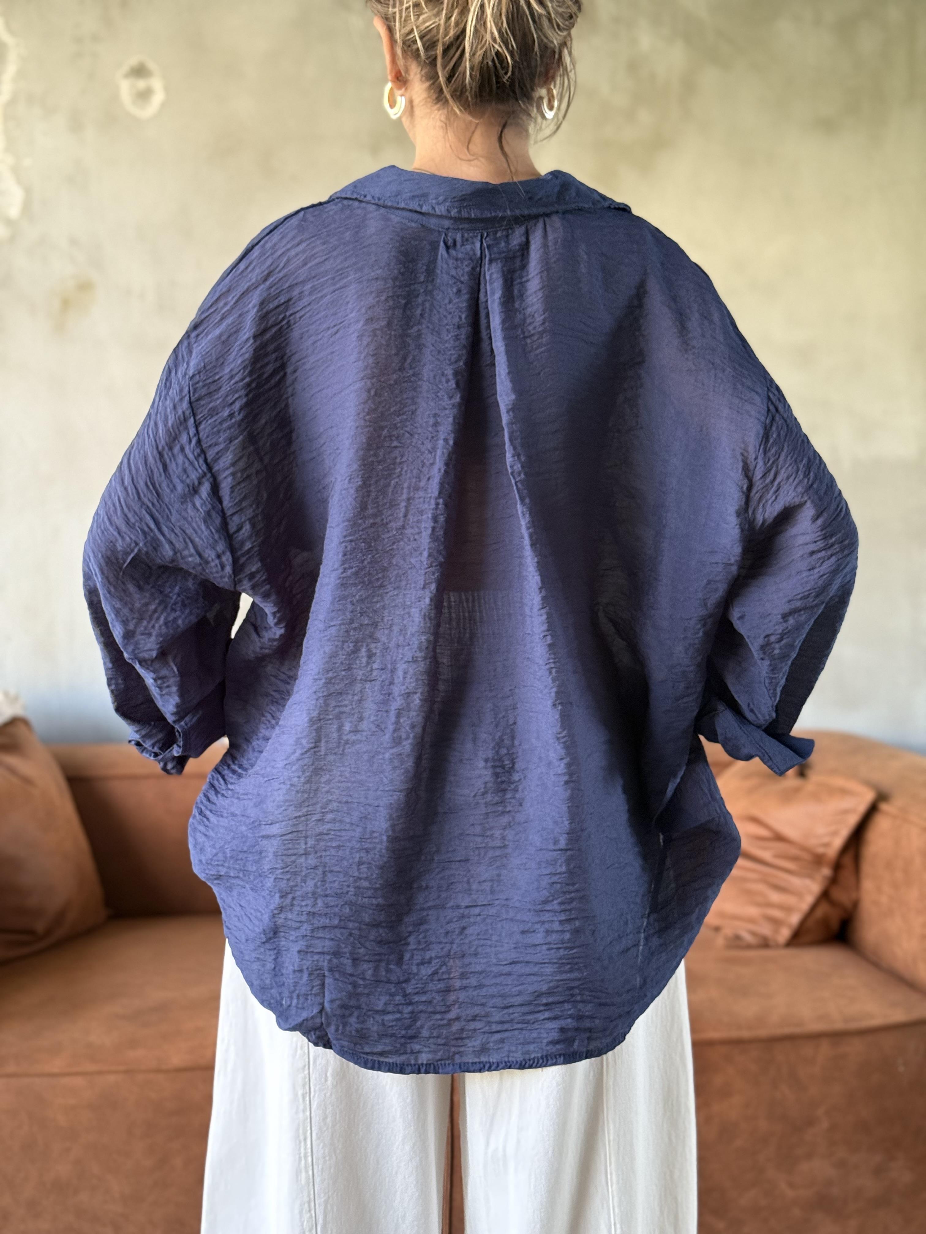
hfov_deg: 30.3
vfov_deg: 39.7
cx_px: 463
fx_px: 1712
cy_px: 617
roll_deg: -0.6
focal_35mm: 48
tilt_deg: -4.3
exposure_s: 1/46
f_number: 1.78
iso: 250
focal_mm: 6.76
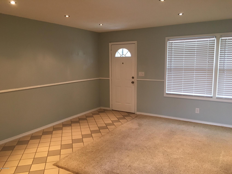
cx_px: 116
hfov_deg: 61.7
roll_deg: +0.6
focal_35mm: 29
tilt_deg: -6.3
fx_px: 194
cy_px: 87
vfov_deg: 48.2
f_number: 2.2
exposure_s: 1/30
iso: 125
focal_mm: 4.15
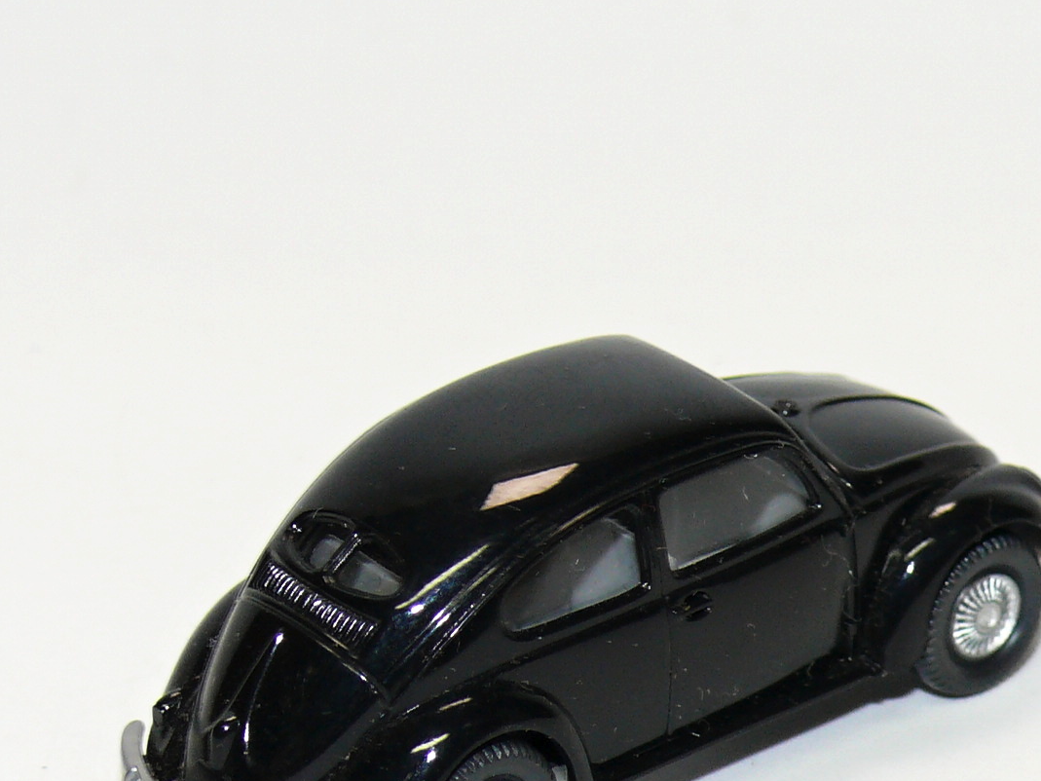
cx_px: 637
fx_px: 7068
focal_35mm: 235
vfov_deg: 6.3
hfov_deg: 8.4
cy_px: 567
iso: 100
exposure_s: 1/30
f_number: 4
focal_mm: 18.6
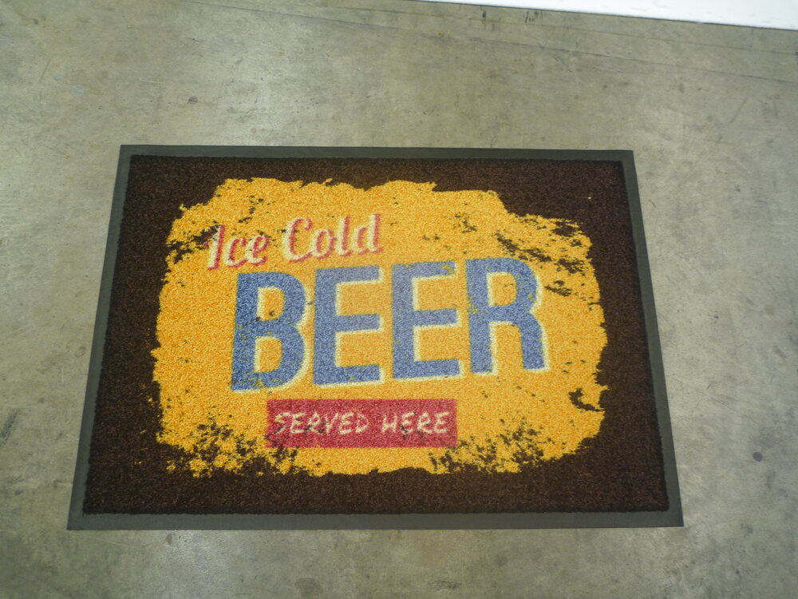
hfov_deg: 63.4
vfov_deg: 49.7
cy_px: 300
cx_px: 399
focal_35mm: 28
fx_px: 645
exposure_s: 1/60
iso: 80
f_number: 3.3
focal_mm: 4.9
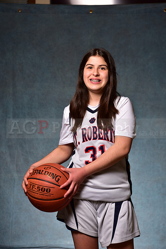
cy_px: 124
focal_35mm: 70
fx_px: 484
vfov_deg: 28.8
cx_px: 83
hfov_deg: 19.5
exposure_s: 1/200
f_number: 5
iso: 100
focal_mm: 70
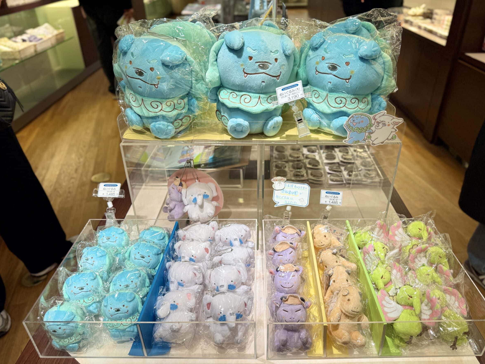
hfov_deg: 67.2
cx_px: 257
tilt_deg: -32.1
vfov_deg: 53.0
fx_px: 364
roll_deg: +0.5
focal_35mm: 26
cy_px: 194
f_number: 1.78
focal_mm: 6.76
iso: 80
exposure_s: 1/120
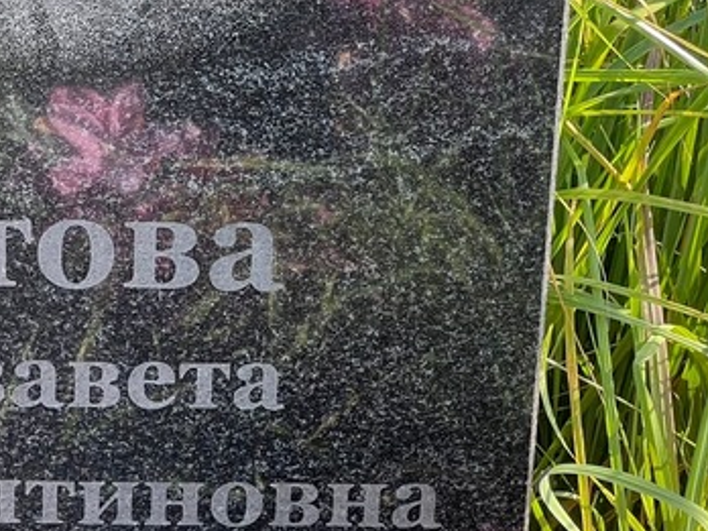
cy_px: 338
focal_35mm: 177
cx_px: 112
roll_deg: -2.3
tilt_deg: -30.7
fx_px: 3620
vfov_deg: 8.4
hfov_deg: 11.1
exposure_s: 1/99
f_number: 2.8
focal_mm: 9
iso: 32
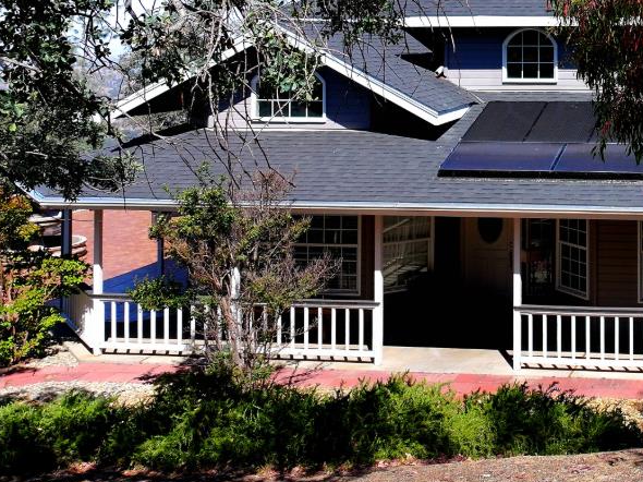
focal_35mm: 61
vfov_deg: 23.2
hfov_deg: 29.0
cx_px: 687
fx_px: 1133
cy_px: 18
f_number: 2.8
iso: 100
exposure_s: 1/161
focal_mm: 12.29
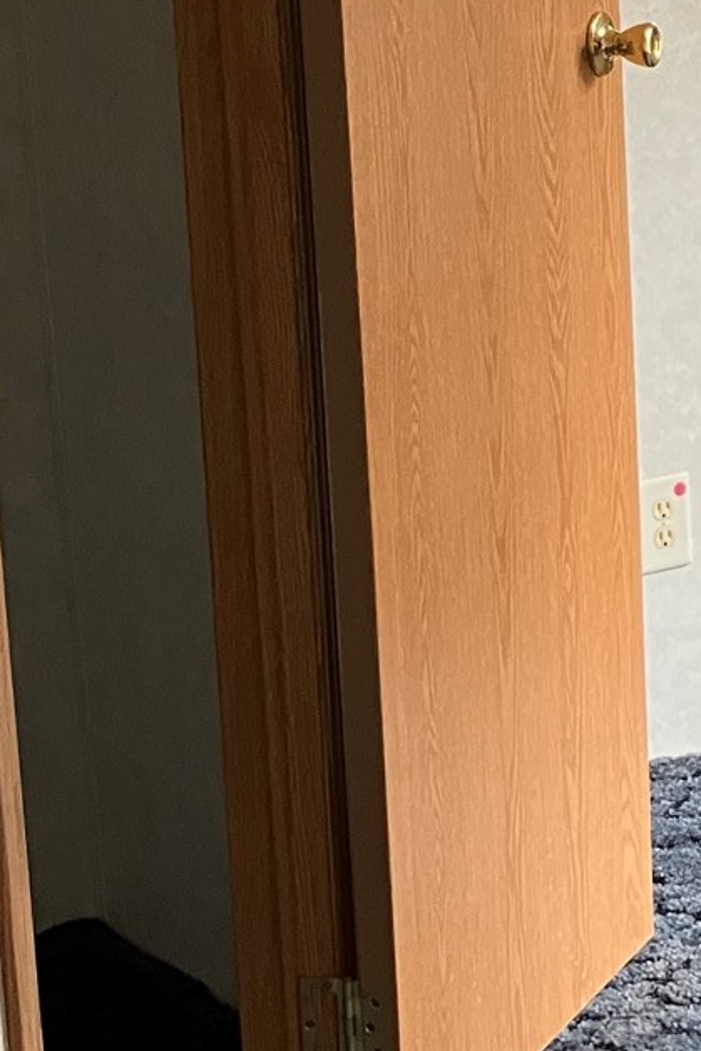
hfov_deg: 13.2
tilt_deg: -10.7
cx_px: 1216
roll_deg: -0.4
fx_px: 2773
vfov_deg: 21.4
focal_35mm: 95
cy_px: 387
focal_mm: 3.99
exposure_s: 1/60
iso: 160
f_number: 1.8
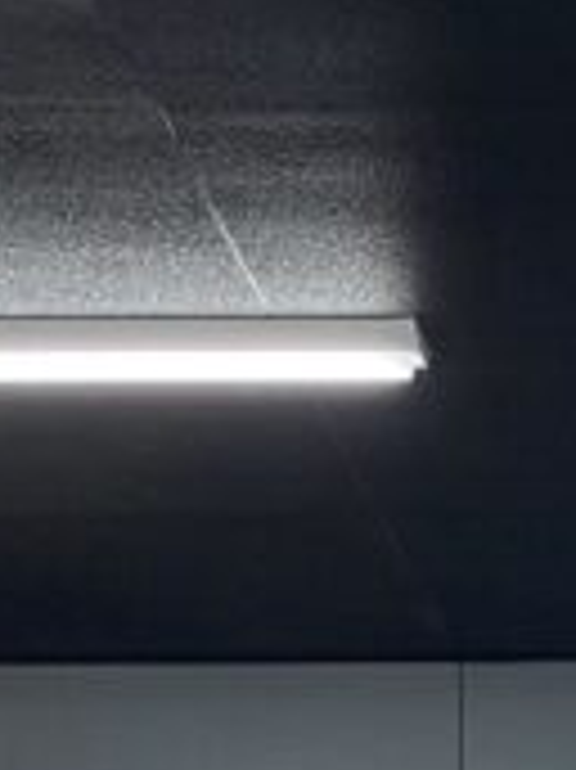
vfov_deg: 6.2
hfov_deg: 4.7
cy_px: 1635
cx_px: 1166
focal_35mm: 312
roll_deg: -0.1
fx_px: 6931
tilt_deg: +4.9
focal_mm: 6
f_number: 2
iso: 20
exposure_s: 1/201
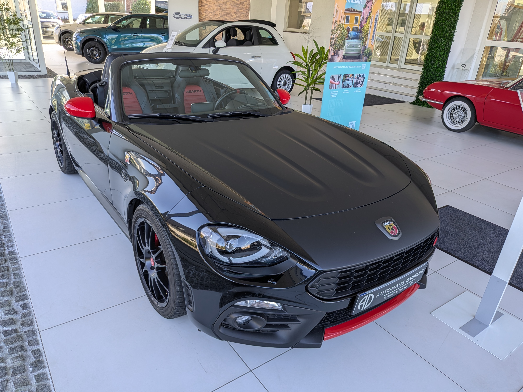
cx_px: 262
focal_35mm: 24
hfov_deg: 71.6
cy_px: 196
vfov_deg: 56.8
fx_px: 363
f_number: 1.7
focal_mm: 4.53
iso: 37
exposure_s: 1/135
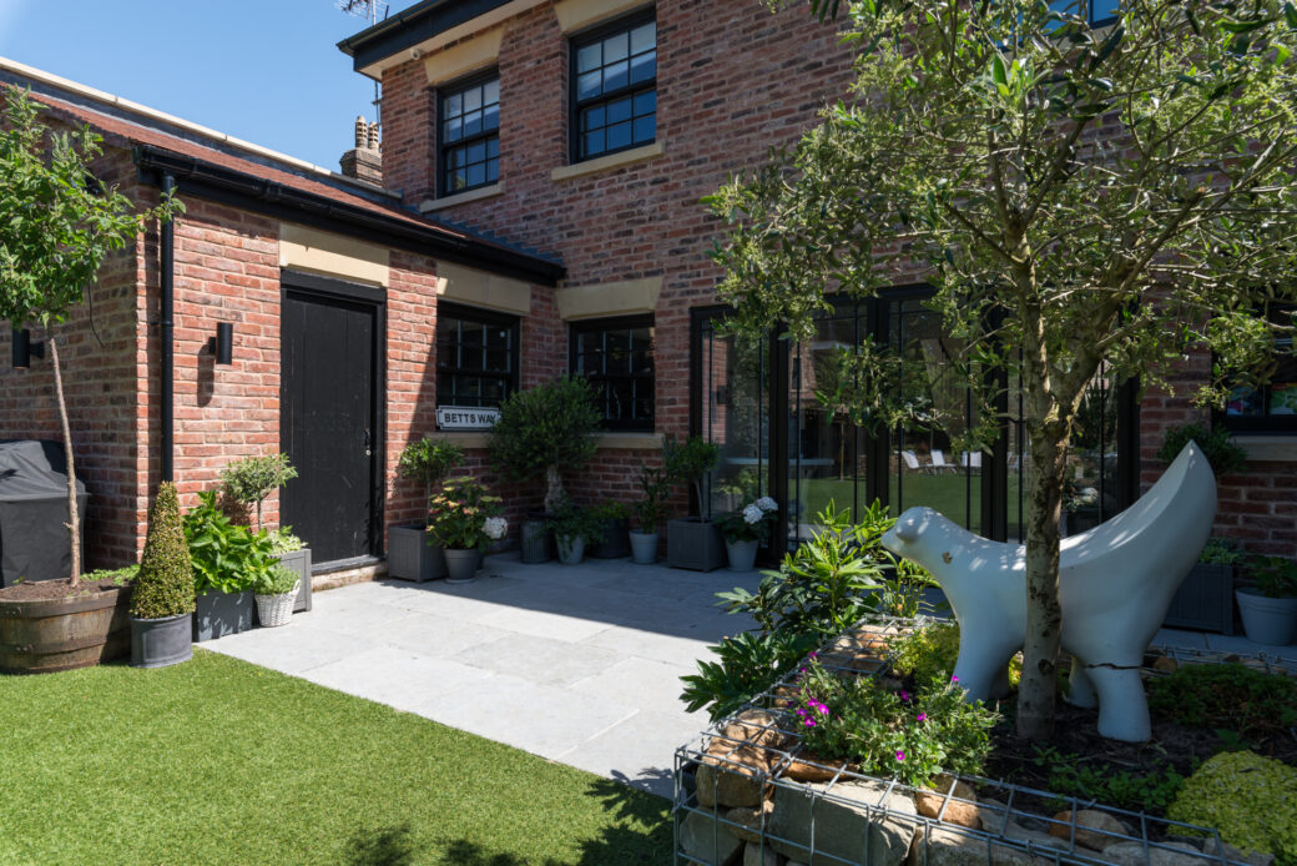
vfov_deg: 64.6
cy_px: 433
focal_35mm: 19
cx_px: 648
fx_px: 685
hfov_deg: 86.9
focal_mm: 19
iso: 100
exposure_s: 1/200
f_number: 9
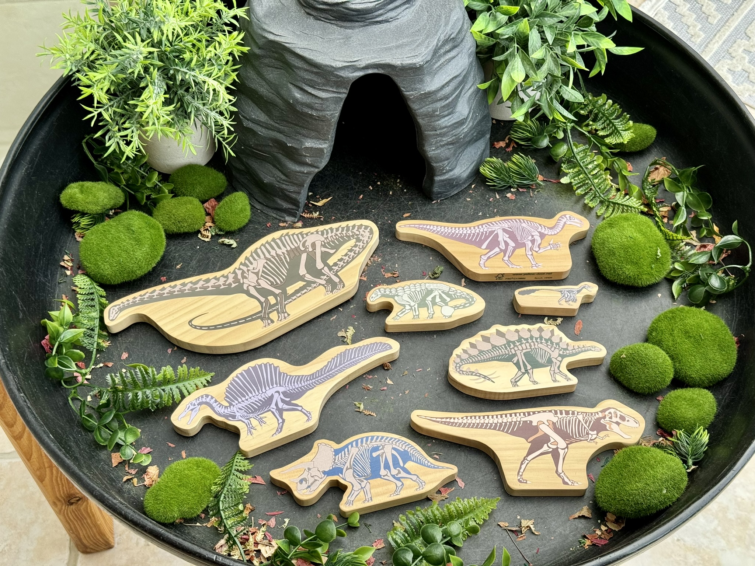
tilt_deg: -57.8
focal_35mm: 48
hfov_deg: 39.7
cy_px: 283
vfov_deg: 30.3
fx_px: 1047
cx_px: 378
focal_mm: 6.76
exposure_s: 1/121
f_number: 1.78
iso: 80
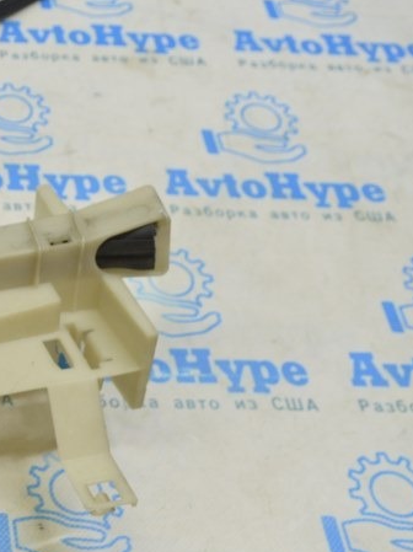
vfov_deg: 28.0
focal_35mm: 69
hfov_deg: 18.9
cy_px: 357
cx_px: -188
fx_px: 1101
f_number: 5.6
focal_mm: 21
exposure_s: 1/25
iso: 400
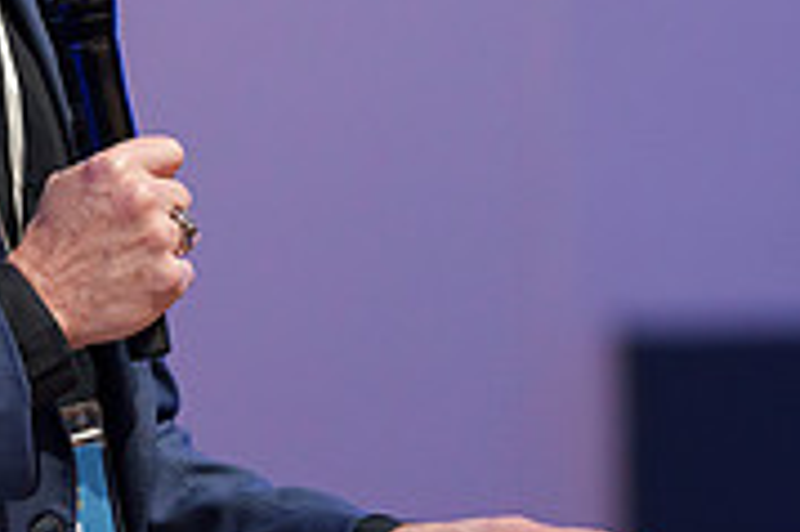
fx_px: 14409
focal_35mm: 649
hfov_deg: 3.2
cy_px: 244
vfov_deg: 2.1
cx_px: 103
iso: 1600
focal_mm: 200
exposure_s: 1/160
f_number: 2.8
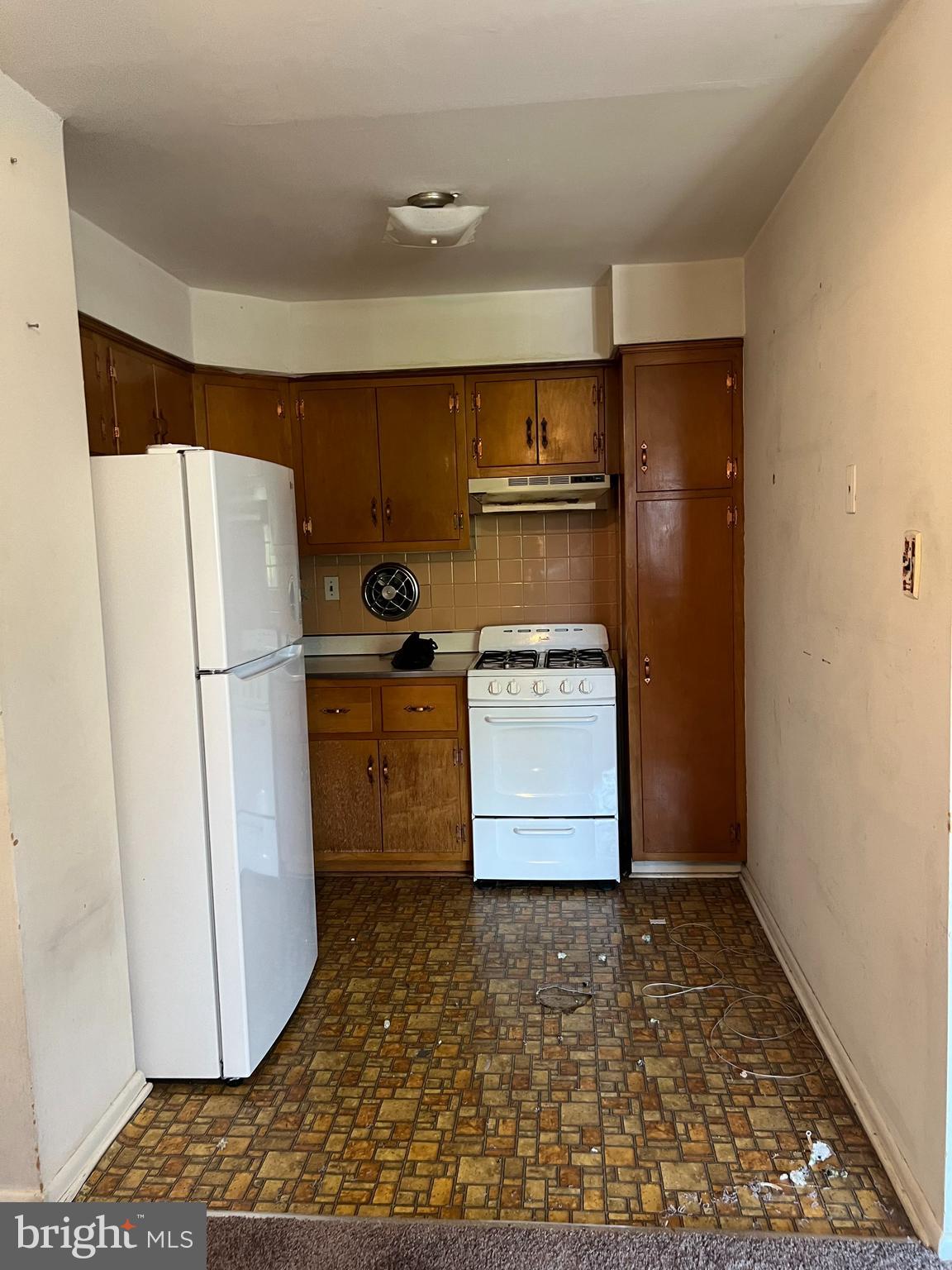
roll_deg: +2.4
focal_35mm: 26
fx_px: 953
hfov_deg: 53.1
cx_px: 476
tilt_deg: -4.1
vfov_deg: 67.3
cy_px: 635
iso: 250
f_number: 1.5
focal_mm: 5.7
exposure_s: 1/60
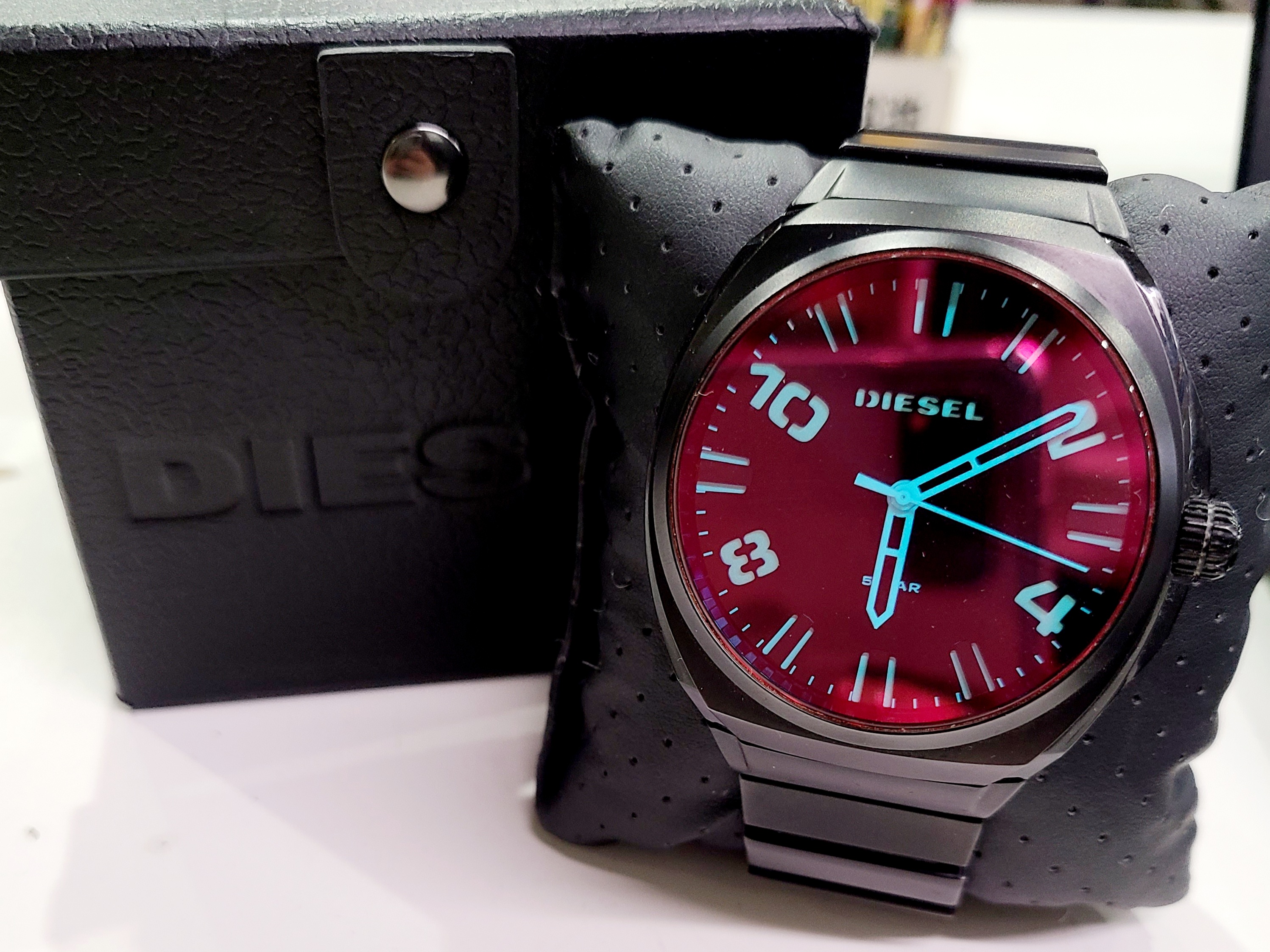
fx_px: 954
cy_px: 476
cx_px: 635
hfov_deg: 67.3
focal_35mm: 26
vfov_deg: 53.1
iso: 160
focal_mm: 5.4
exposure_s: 1/50
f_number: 1.8
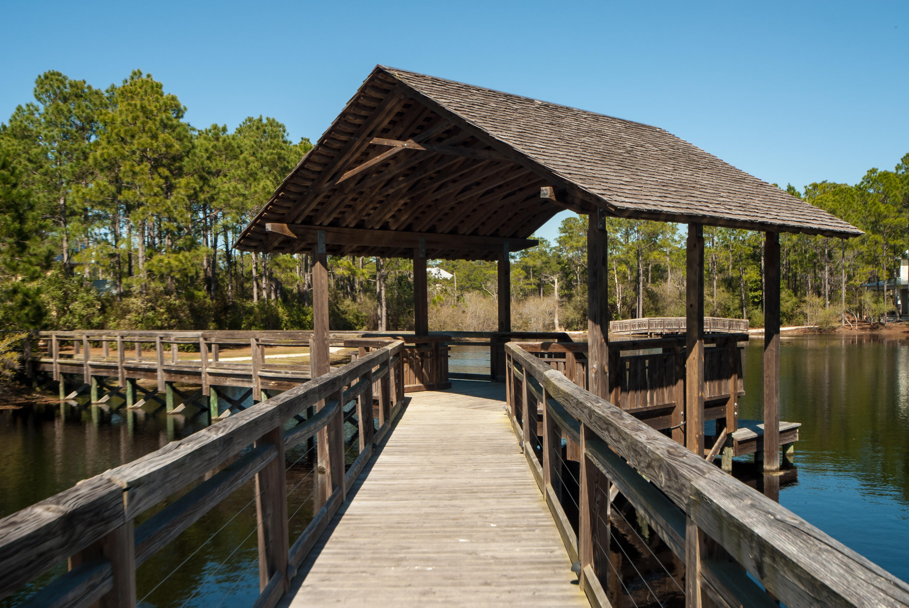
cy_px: 304
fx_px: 910
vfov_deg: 37.0
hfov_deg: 53.1
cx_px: 454
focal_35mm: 36
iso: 200
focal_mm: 24
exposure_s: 1/250
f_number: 8
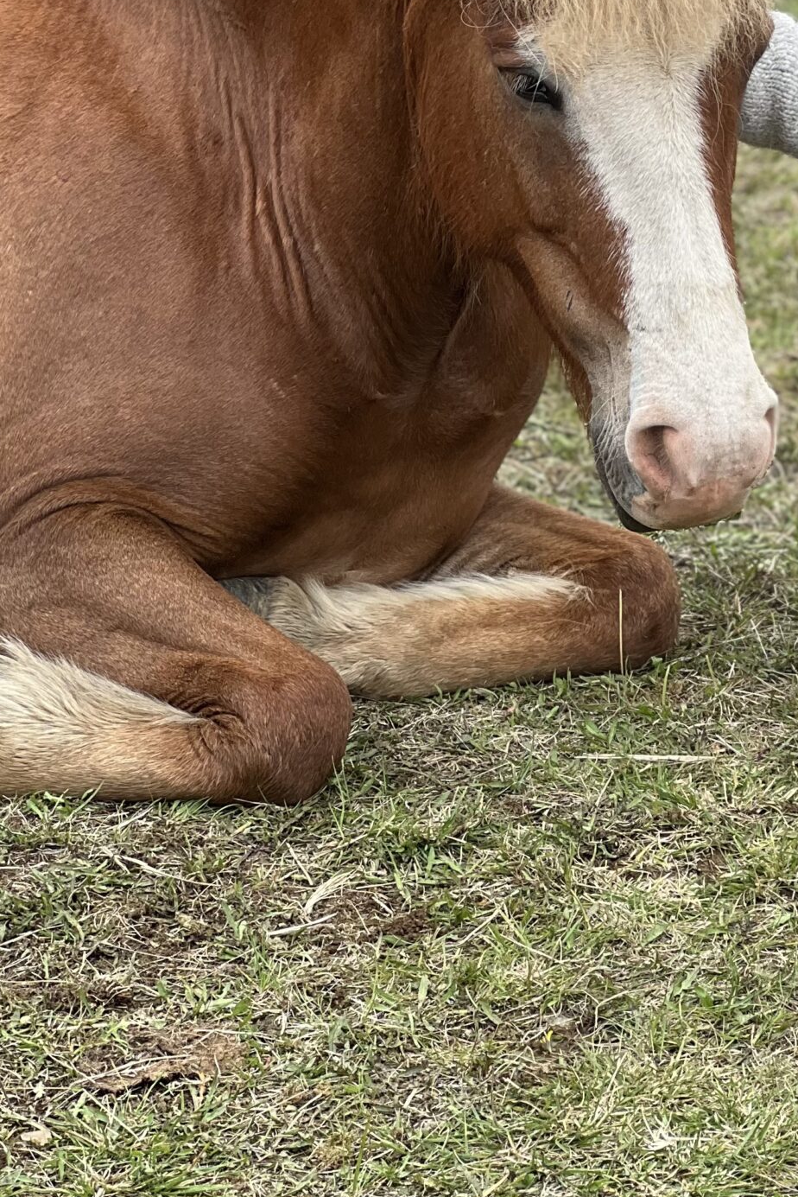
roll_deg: -0.1
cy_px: 227
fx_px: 4918
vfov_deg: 13.8
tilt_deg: -13.8
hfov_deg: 9.2
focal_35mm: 148
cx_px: 815
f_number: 2.8
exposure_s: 1/121
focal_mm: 9
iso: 25
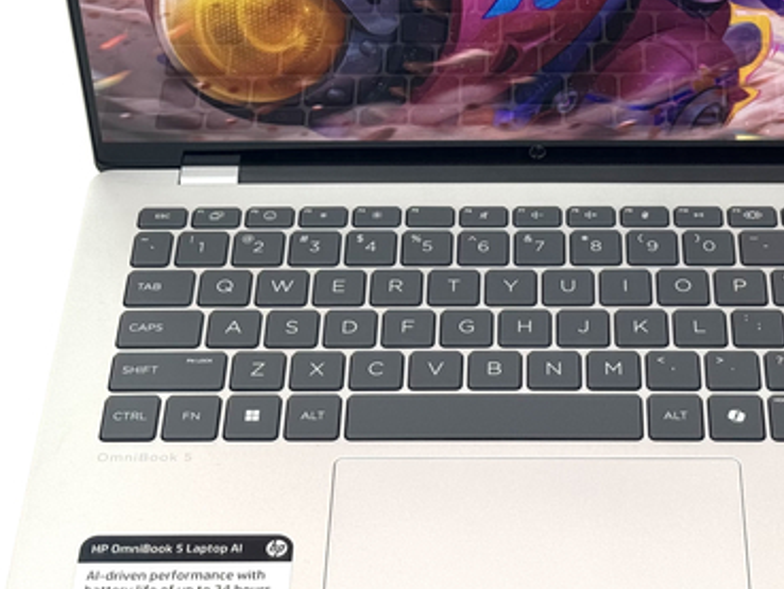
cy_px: 149
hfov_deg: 18.9
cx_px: 504
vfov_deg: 14.2
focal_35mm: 104
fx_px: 2356
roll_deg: +2.6
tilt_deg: -43.0
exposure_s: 1/201
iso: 64
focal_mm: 6.76
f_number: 1.78
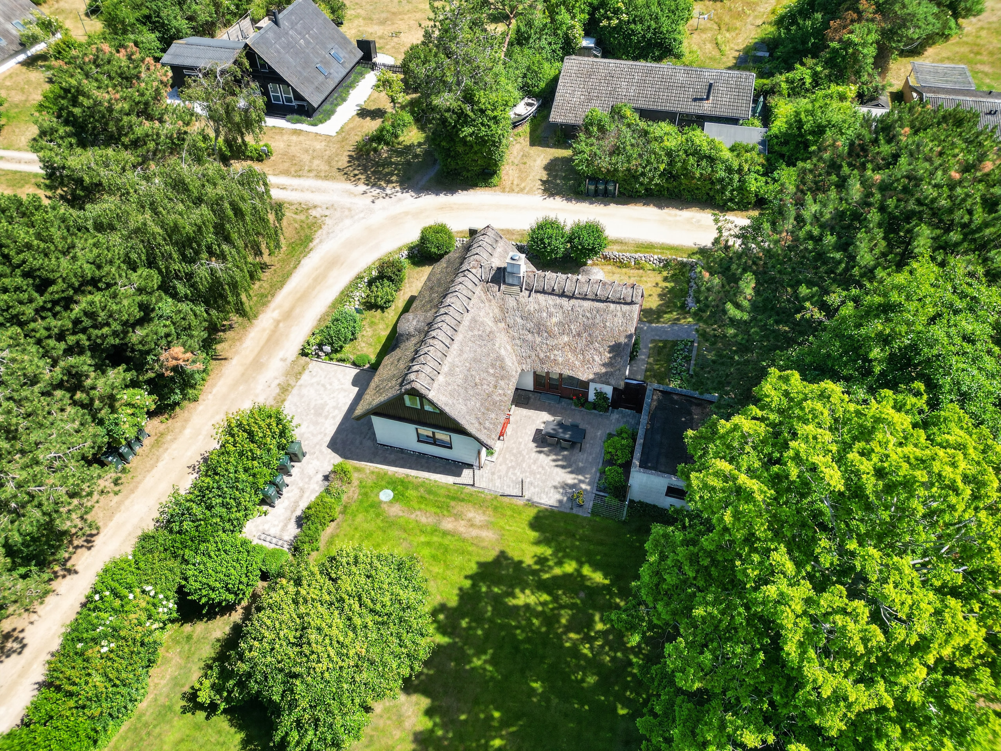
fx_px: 694
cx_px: 500
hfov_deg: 71.6
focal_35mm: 24
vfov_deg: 56.8
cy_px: 376
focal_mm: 6.7
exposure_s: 1/1250
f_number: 1.7
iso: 100
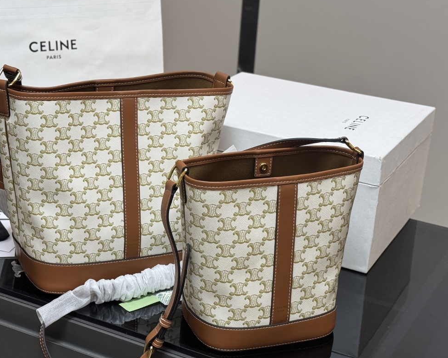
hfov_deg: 27.5
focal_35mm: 69
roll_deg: -3.6
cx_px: 210
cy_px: 175
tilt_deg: -20.0
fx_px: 915
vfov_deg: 22.2
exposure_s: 1/100
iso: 100
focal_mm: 6.76
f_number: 1.78
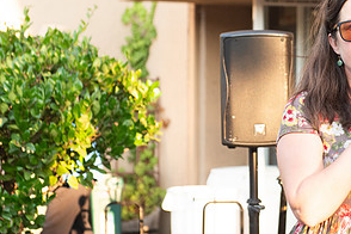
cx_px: 276
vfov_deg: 9.9
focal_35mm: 138
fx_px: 1345
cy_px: 81
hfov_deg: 14.8
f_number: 3.5
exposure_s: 1/320
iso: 400
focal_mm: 70
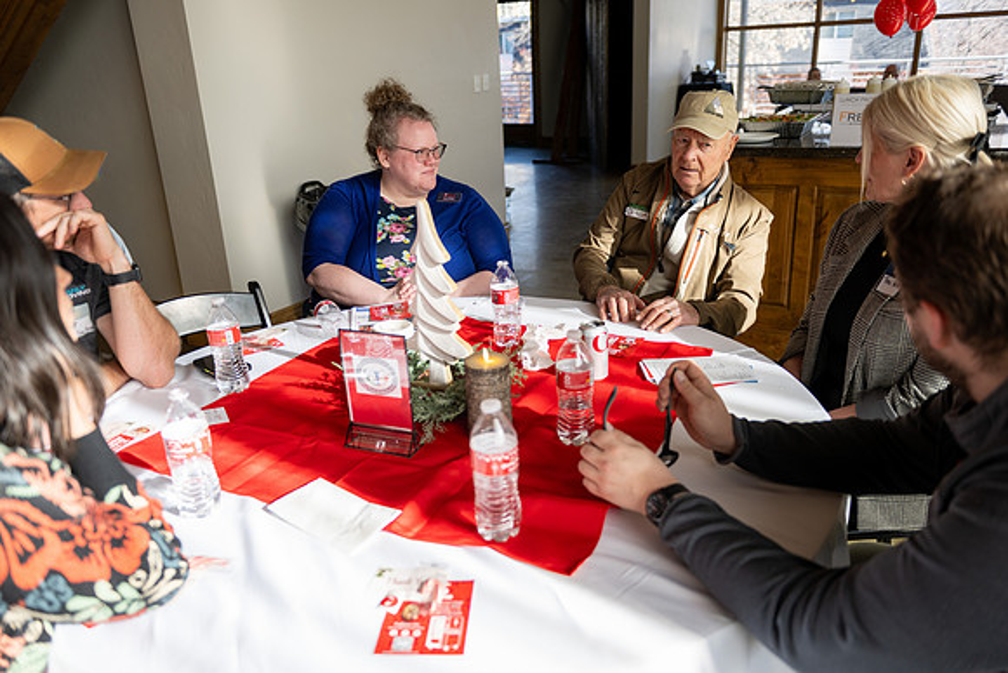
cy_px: 336
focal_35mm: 28
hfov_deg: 65.5
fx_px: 784
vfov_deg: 46.4
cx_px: 504
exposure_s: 1/250
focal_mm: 28
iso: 125
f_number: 2.8
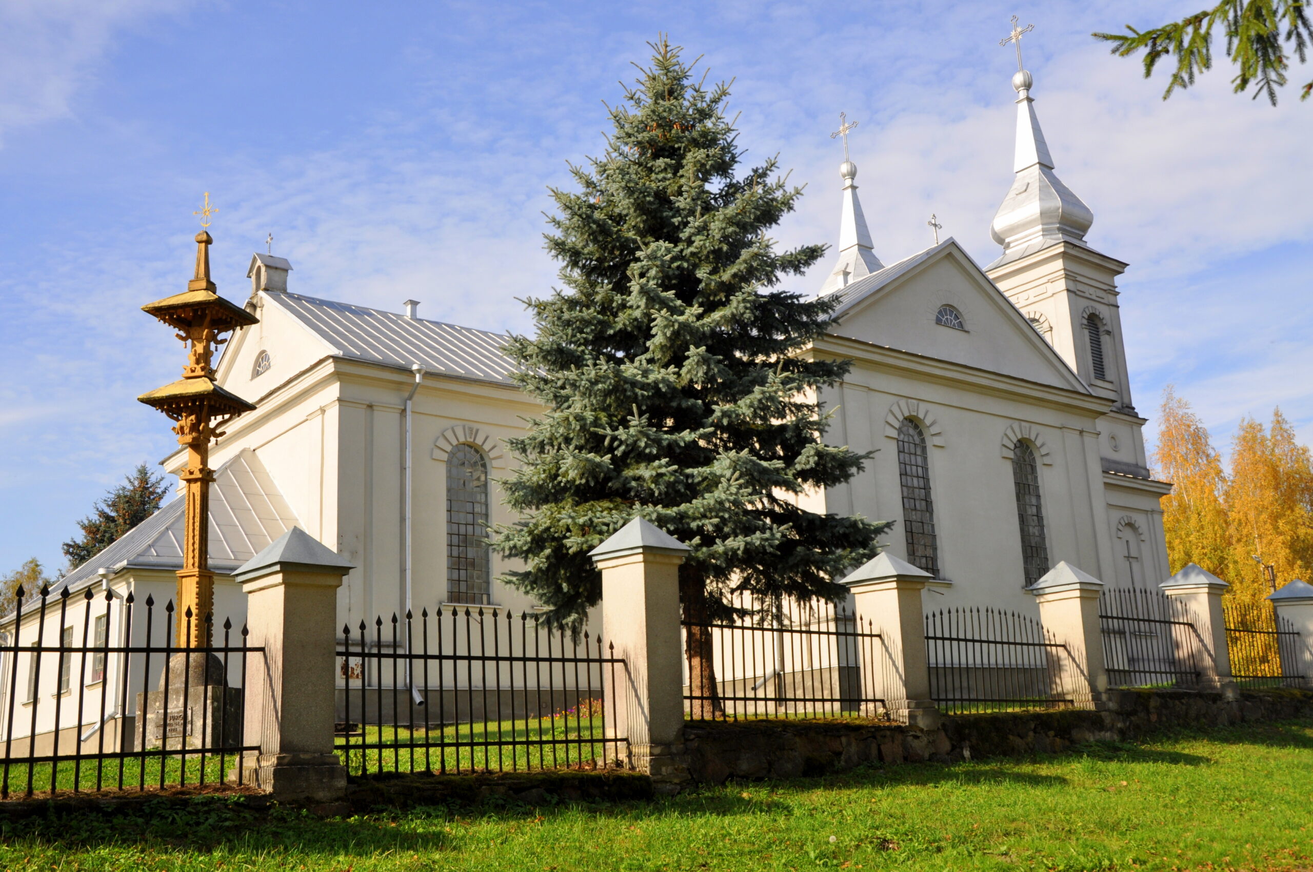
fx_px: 1311
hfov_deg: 53.2
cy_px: 436
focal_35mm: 36
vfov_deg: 36.8
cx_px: 656
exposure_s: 1/320
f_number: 9
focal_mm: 24
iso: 200
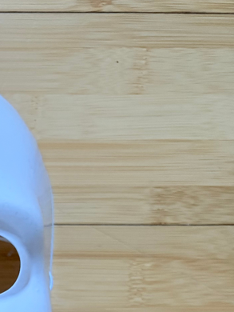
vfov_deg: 22.7
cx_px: -119
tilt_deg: -89.1
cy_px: 358
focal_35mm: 80
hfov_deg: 16.7
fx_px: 720
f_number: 1.6
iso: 500
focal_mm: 5.96
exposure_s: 1/46
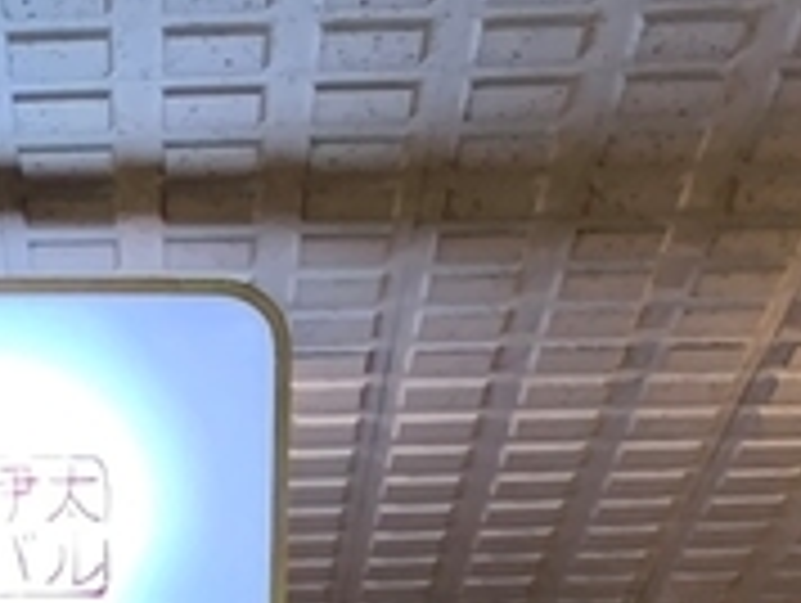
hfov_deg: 14.3
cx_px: -765
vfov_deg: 11.4
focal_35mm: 117
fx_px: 2711
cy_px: 1224
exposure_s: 1/60
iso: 200
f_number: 1.8
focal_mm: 4.25
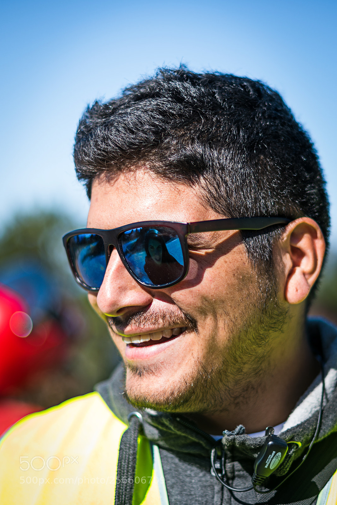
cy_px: 252
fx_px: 701
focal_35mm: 50
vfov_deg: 39.6
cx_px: 168
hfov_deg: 27.0
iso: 64
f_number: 1.4
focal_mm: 50
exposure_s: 1/2000
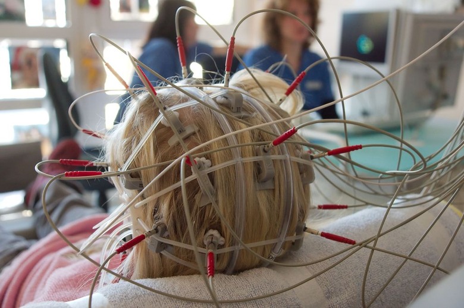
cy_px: 154
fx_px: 541
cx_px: 232
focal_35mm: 42
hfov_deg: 46.4
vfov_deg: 31.8
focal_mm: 28
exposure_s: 1/50
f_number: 4.5
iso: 1250
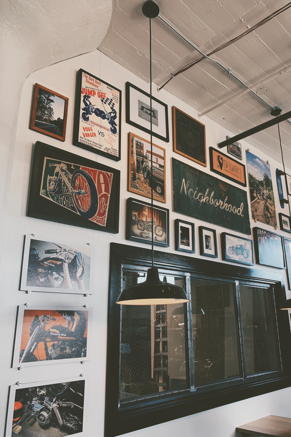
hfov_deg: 46.3
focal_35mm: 28
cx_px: 166
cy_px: 221
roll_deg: +0.7
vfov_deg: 65.5
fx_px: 339
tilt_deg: +21.3
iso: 64
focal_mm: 4.25
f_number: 1.8
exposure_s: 1/120
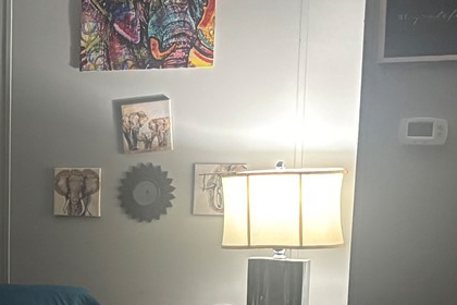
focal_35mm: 103
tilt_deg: -7.3
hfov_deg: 18.0
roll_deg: +0.4
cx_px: -195
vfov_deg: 13.1
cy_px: 302
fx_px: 1307
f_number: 1.6
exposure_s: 1/30
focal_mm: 5.96
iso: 800
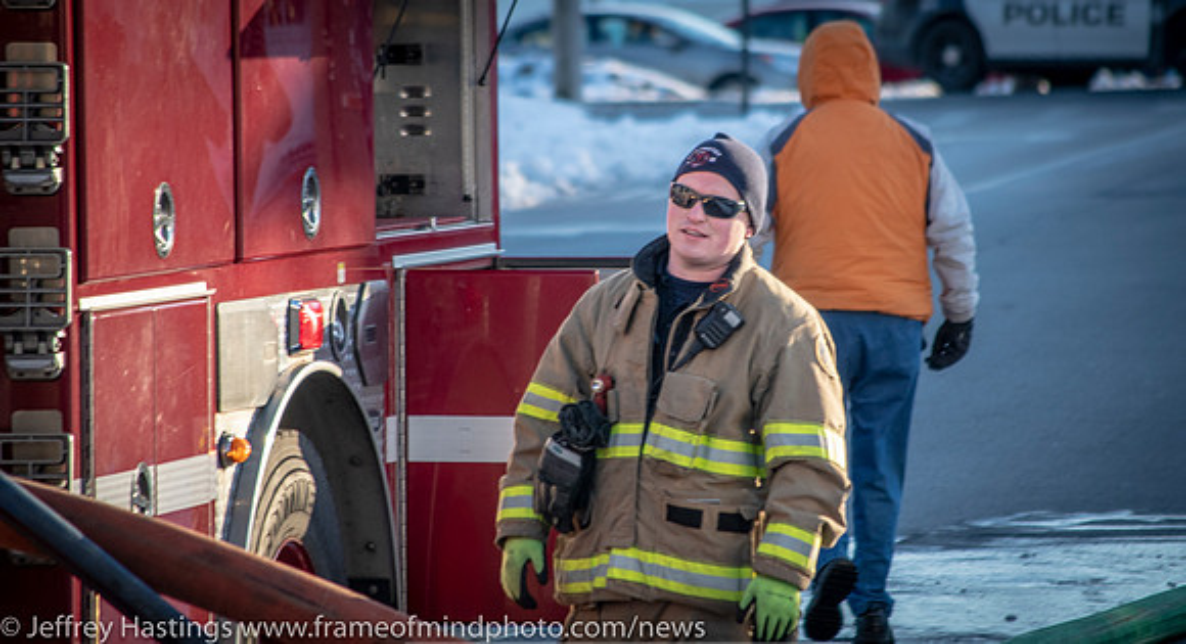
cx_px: 691
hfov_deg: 5.8
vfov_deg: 3.1
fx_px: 11752
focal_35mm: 377
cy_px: 228
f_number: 5.6
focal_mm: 200
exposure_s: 1/320
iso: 320
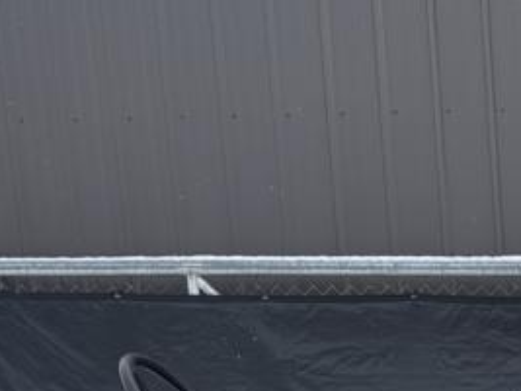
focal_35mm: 92
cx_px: 773
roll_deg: +0.9
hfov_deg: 18.9
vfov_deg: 14.3
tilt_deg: -12.1
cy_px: 686
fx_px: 1384
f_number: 1.78
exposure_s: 1/2174
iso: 80
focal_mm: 6.76
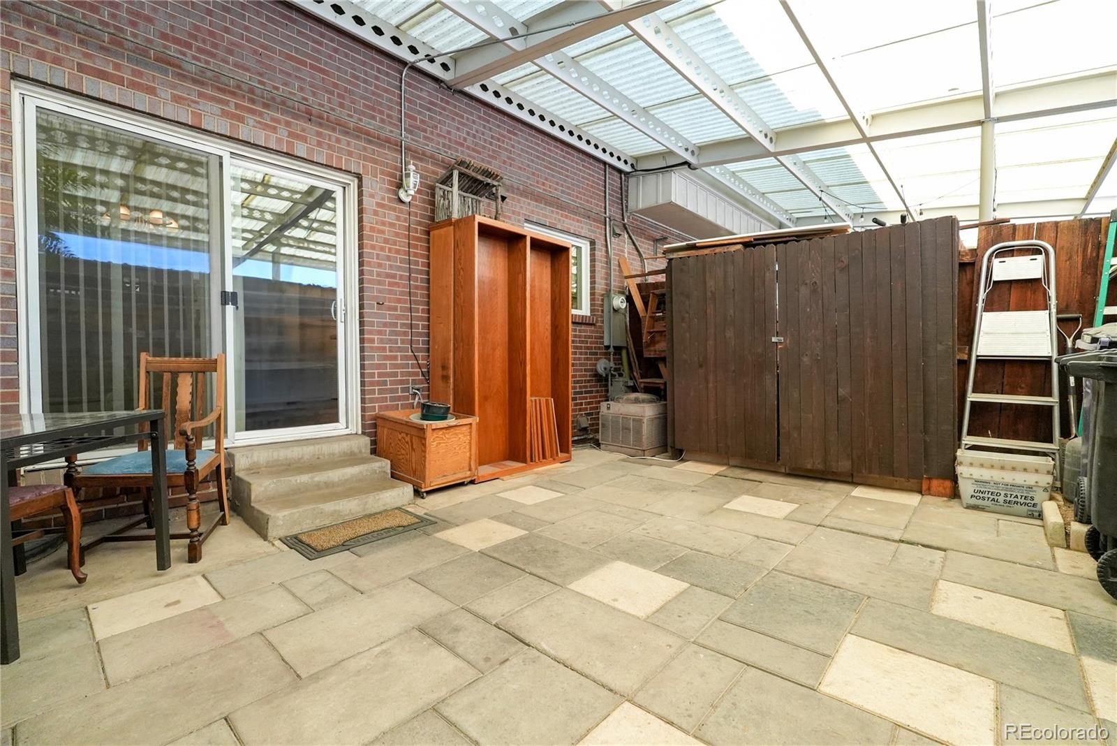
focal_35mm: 16
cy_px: 373
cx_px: 558
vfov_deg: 73.8
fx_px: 497
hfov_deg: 96.7
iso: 4000
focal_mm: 16
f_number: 4
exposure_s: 1/1600
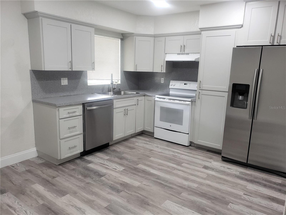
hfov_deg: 67.3
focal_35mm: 26
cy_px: 108
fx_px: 215
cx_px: 143
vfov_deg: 53.1
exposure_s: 1/60
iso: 320
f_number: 2.4
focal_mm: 4.3
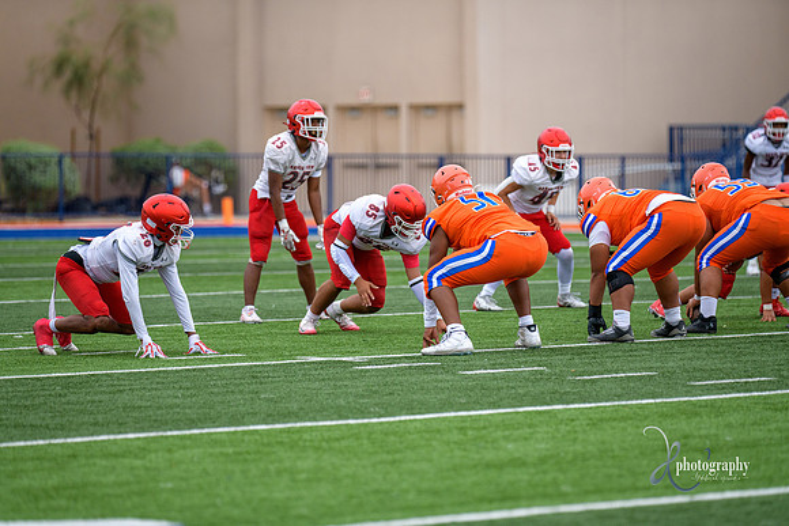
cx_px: 394
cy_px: 263
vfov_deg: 6.2
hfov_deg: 9.4
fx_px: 4823
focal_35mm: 220
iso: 640
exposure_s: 1/1000
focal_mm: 220
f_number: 2.8
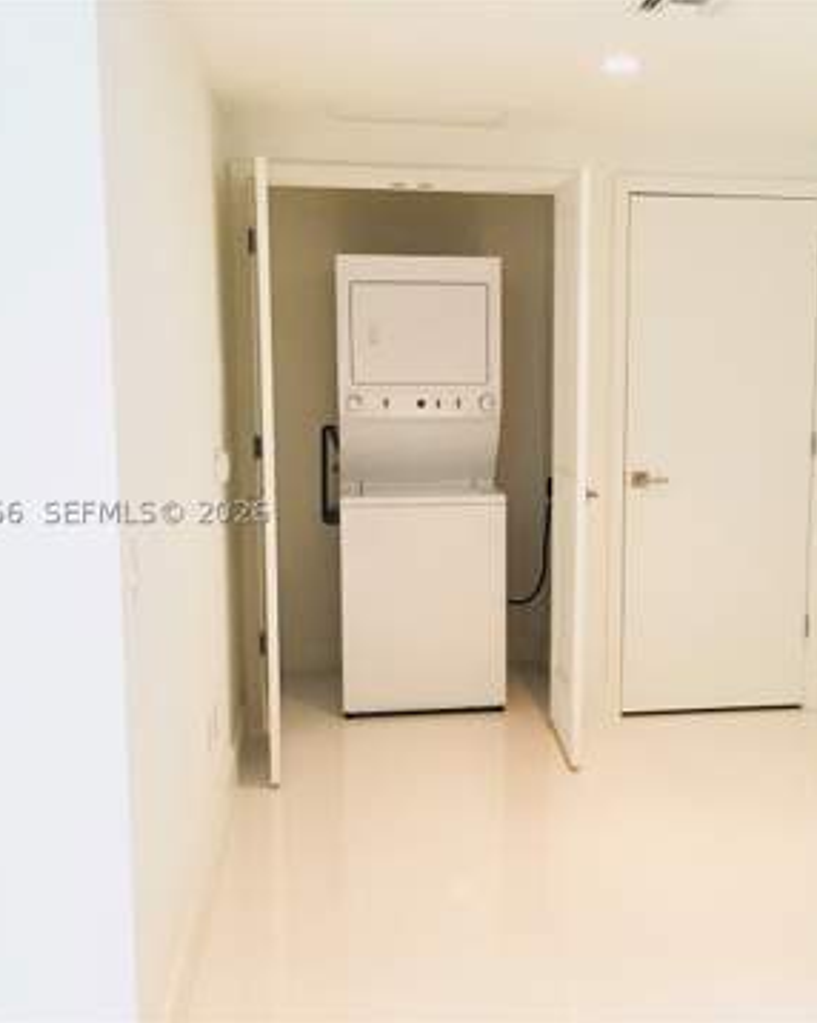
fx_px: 1150
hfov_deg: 38.8
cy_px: 512
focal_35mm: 38
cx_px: 531
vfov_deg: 48.0
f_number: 2.2
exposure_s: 1/30
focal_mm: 4.15
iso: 32
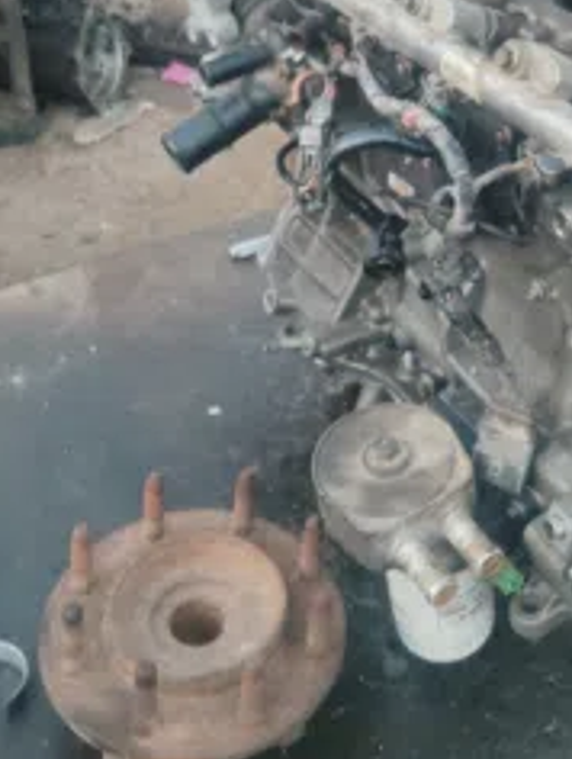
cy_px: 154
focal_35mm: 49
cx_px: 440
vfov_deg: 37.5
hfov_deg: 29.2
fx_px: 1076
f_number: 1.8
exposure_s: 1/30
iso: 182
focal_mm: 4.25
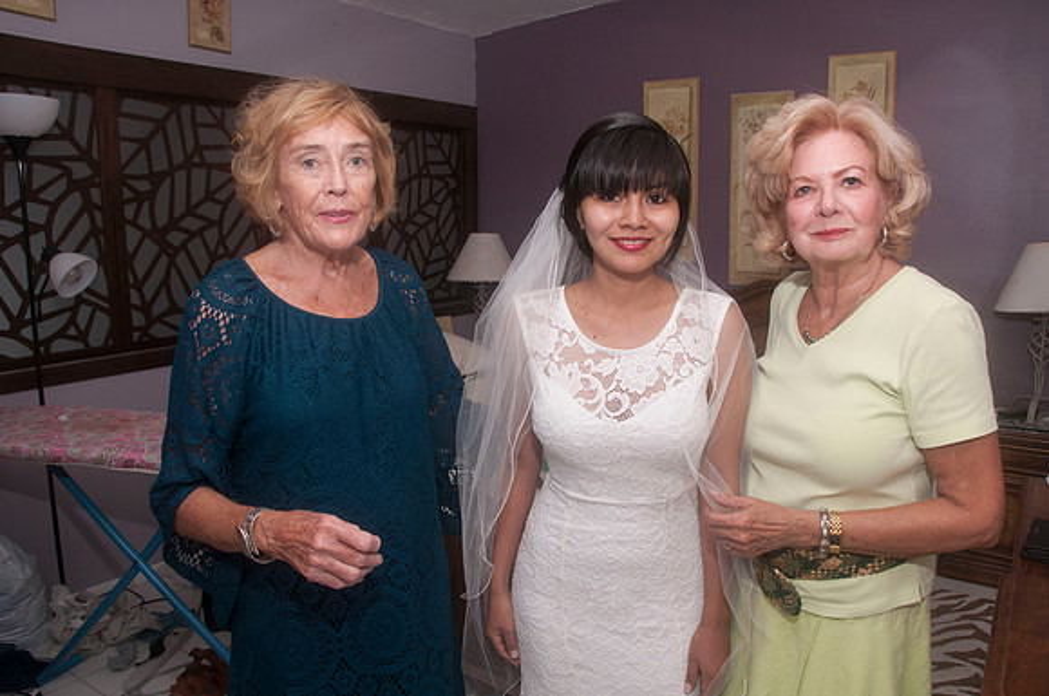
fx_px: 786
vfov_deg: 47.8
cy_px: 348
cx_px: 524
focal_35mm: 27
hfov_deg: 67.5
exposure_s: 1/250
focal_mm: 18
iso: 400
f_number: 11
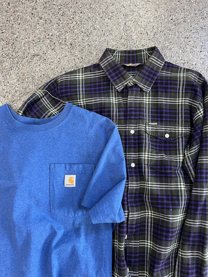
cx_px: 104
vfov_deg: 67.3
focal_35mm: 26
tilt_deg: -83.5
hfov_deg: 53.1
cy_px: 138
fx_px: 208
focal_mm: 5.7
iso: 160
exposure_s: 1/60
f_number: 1.5
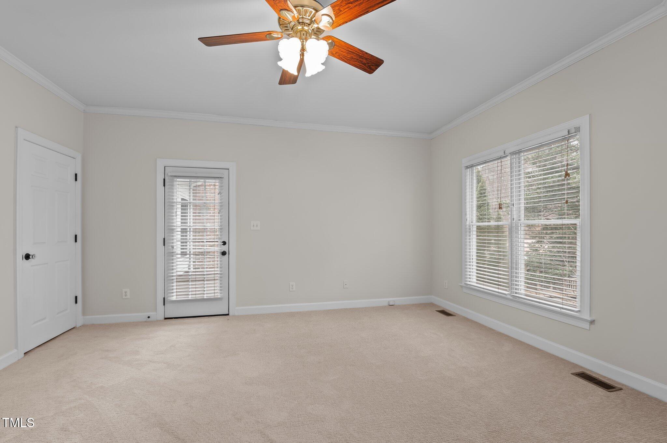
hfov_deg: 100.4
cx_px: 334
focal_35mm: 15
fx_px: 278
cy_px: 222
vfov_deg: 77.2
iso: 400
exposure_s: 1/6
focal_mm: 15
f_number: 6.3
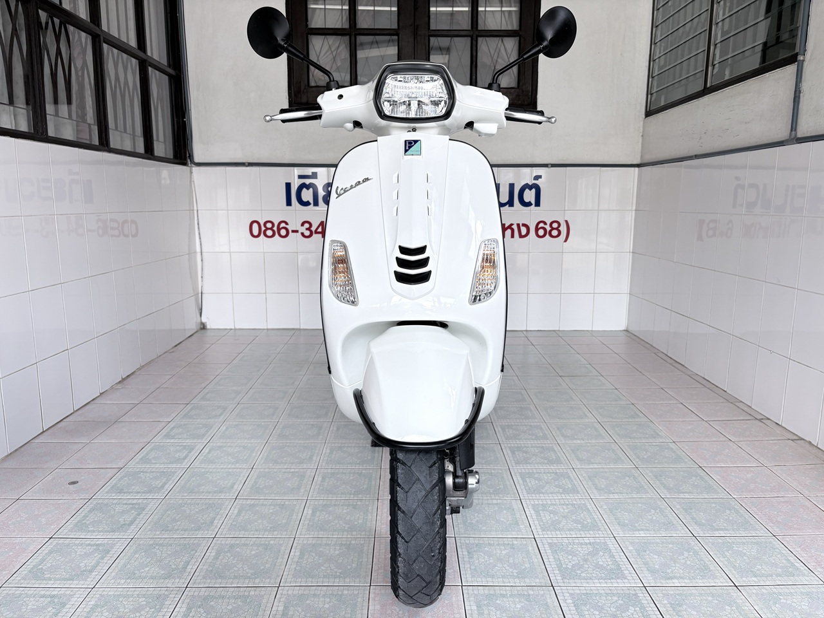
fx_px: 619
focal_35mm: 26
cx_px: 412
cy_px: 309
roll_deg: +0.4
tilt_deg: -9.7
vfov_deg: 53.1
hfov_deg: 67.3
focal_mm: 5.96
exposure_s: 1/122
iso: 64
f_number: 1.6
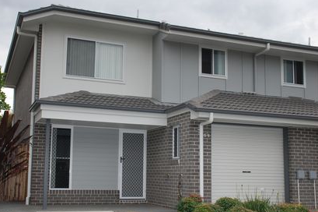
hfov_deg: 42.2
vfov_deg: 28.8
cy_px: 120
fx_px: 411
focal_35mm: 47
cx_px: 136
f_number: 6.3
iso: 100
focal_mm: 27
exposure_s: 1/160
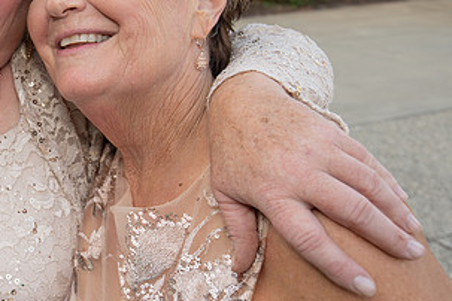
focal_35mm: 55
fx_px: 691
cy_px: 22
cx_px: -37
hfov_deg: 32.2
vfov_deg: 23.9
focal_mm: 24
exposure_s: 1/250
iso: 320
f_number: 5.6
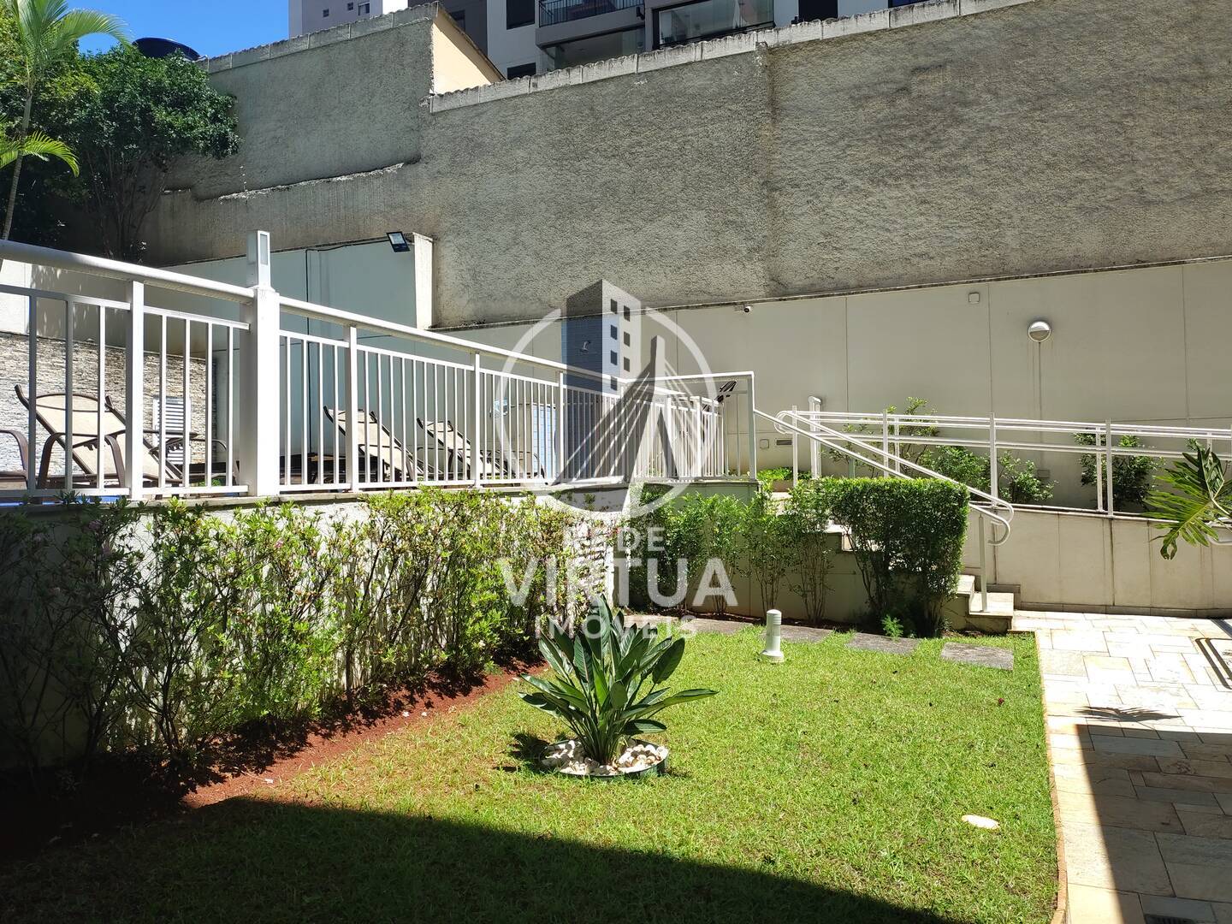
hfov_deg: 69.4
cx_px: 616
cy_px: 462
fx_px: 890
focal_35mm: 25
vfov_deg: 54.9
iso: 147
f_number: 1.7
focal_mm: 4.71
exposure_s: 1/992
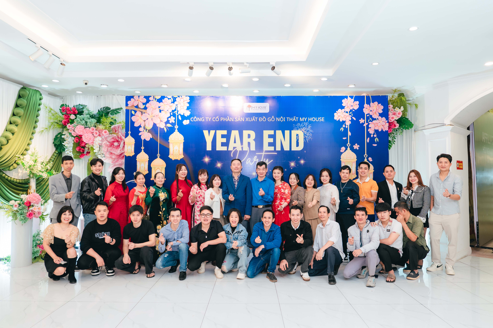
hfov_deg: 73.7
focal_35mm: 24
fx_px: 329
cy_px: 164
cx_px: 246
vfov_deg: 53.1
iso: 320
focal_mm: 24
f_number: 2.8
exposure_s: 1/125
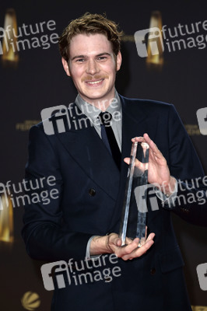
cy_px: 156
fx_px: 1166
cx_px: 104
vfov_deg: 15.2
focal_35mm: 135
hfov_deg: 10.1
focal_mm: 135
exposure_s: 1/250
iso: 1250
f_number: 5.6
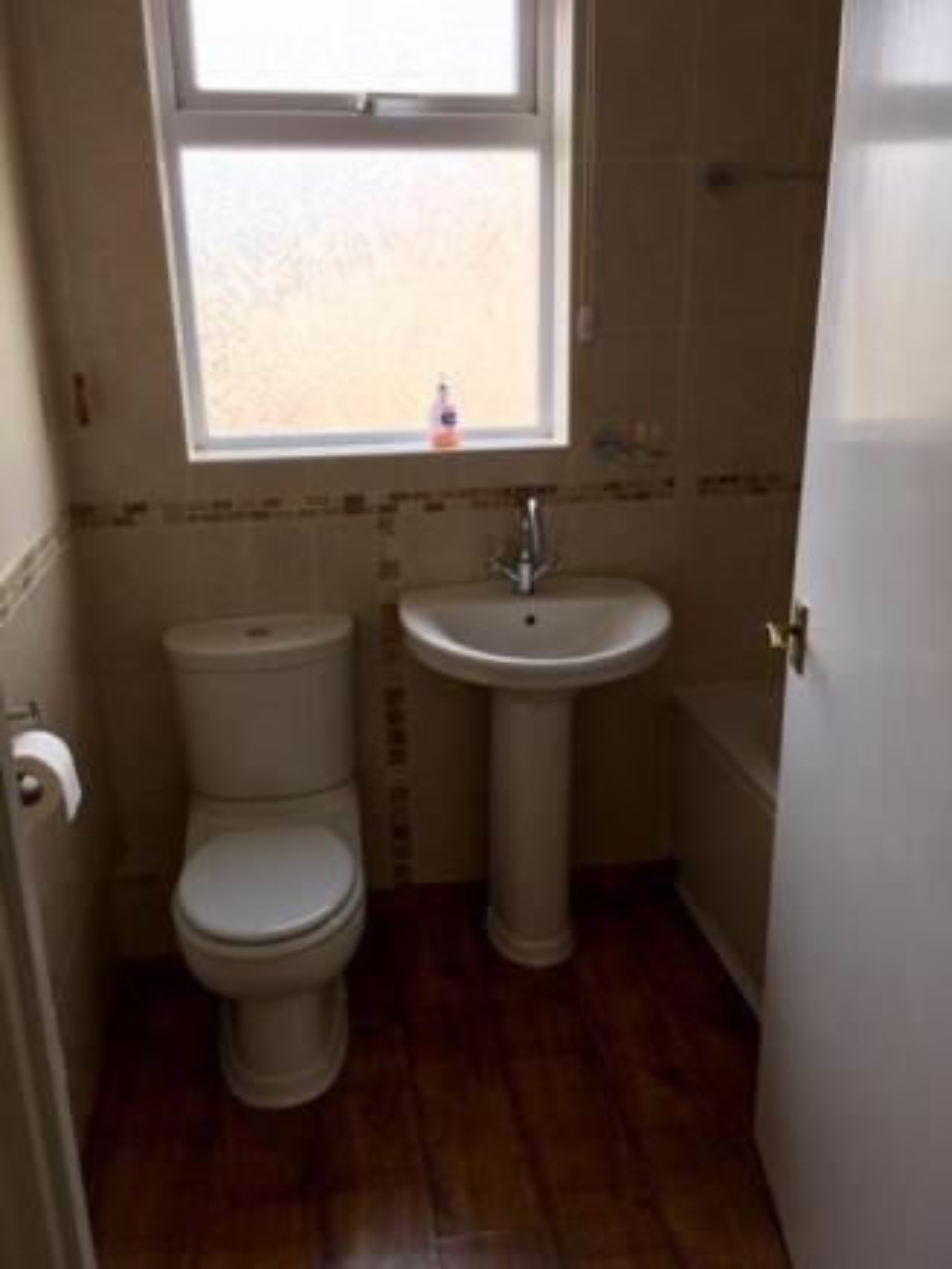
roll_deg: +0.8
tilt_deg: -18.9
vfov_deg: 61.6
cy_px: 634
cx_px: 476
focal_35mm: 29
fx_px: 1063
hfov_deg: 48.2
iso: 40
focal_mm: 4.15
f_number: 2.2
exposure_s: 1/100
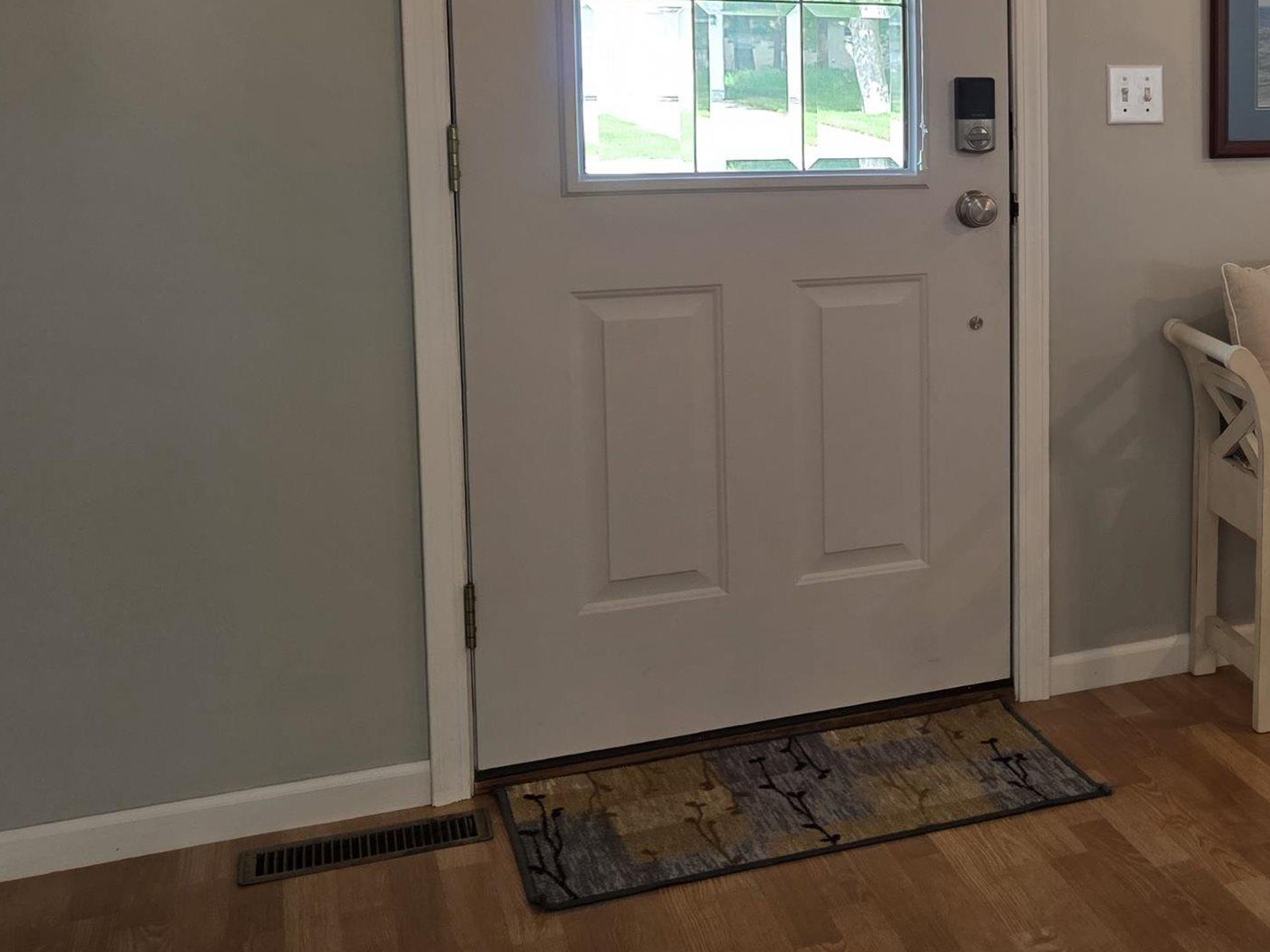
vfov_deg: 28.5
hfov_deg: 34.0
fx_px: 1835
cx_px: 1332
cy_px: 204
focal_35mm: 50
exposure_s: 1/120
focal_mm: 6.3
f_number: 1.7
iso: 125
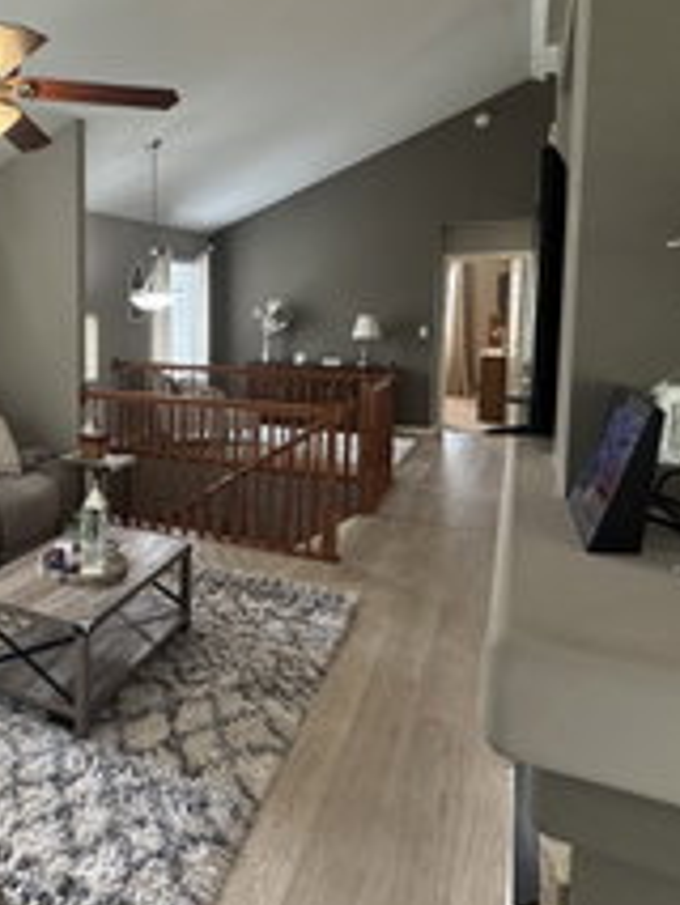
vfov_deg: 62.8
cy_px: 357
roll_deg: +0.3
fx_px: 733
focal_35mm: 28
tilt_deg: -5.4
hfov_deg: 44.4
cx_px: 45
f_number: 2.2
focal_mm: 2.22
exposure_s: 1/120
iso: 250
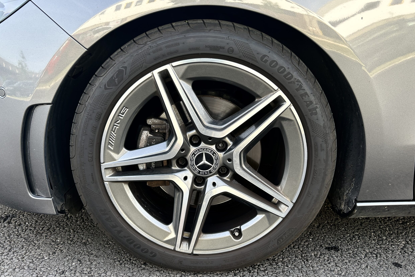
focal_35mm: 28
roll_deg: -2.3
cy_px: 137
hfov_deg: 65.5
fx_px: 323
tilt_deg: -13.8
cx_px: 206
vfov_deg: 46.4
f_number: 1.5
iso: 40
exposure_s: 1/251
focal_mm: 5.7
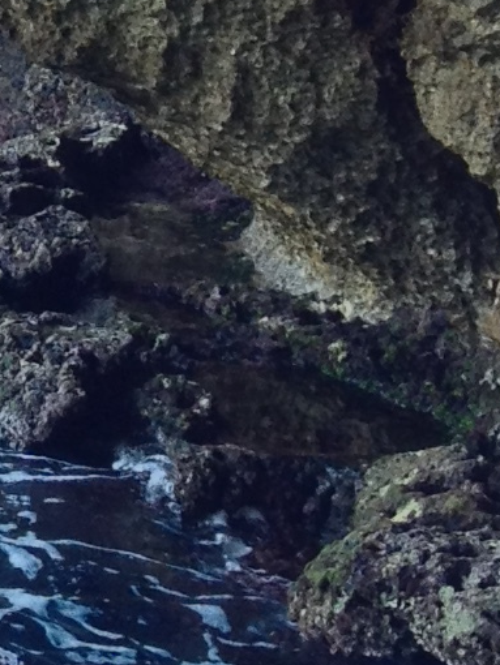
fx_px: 4310
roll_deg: +1.3
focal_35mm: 224
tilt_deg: -10.9
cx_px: -851
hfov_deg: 6.2
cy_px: -265
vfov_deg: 8.7
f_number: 2.4
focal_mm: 4.28
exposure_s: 1/120
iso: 50
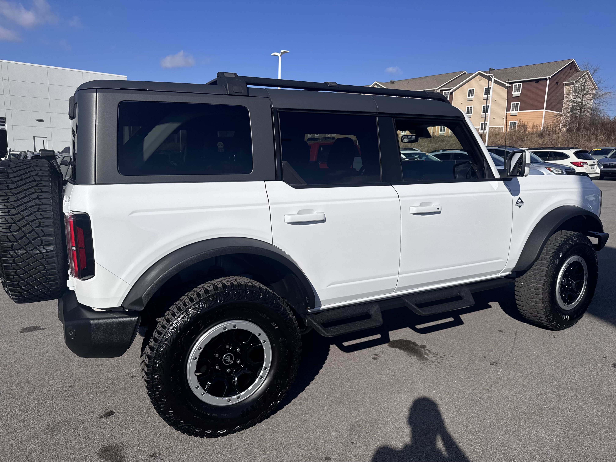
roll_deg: -1.9
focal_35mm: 24
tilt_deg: -10.1
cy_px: 231
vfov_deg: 56.8
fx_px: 427
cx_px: 308
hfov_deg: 71.6
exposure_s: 1/12346
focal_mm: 6.76
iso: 80
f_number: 1.78
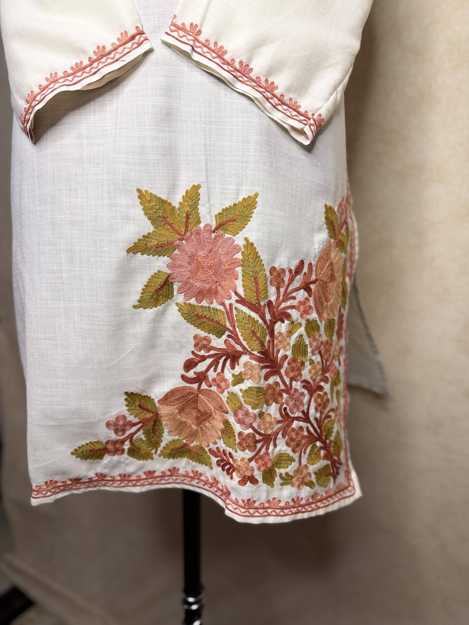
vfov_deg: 71.6
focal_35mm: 24
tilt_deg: -12.3
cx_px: 234
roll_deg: -0.9
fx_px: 434
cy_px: 312
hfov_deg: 56.8
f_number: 1.78
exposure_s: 1/100
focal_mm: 6.76
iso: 64
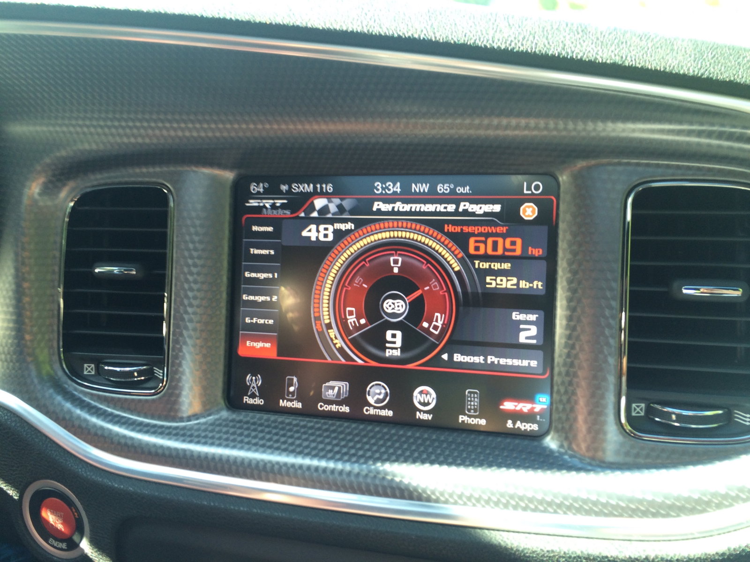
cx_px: 375
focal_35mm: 29
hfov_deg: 61.7
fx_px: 628
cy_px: 281
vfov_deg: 48.2
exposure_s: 1/30
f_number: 2.2
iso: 40
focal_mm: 4.15
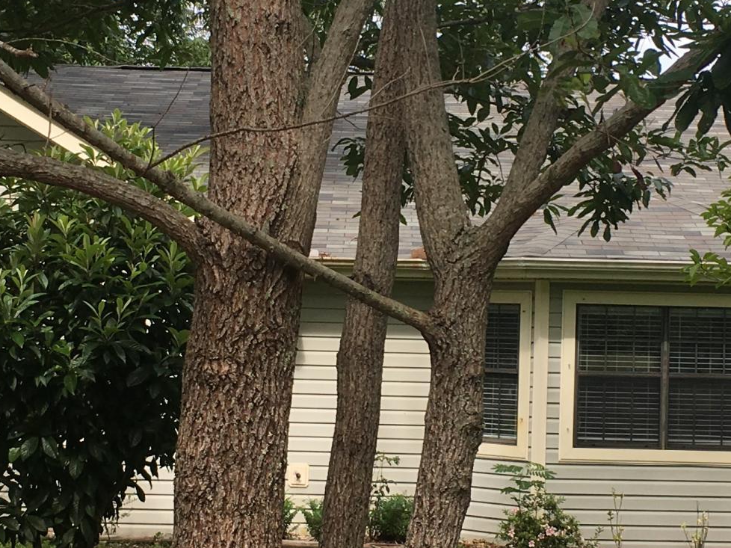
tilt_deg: +2.4
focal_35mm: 89
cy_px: 261
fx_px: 1879
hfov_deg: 22.0
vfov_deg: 16.6
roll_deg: -0.8
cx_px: 419
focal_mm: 4.15
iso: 25
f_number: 2.2
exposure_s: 1/630
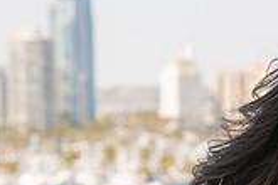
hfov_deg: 8.2
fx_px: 1900
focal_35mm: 246
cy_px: 260
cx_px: 374
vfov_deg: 5.5
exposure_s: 1/200
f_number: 9
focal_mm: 70
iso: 200
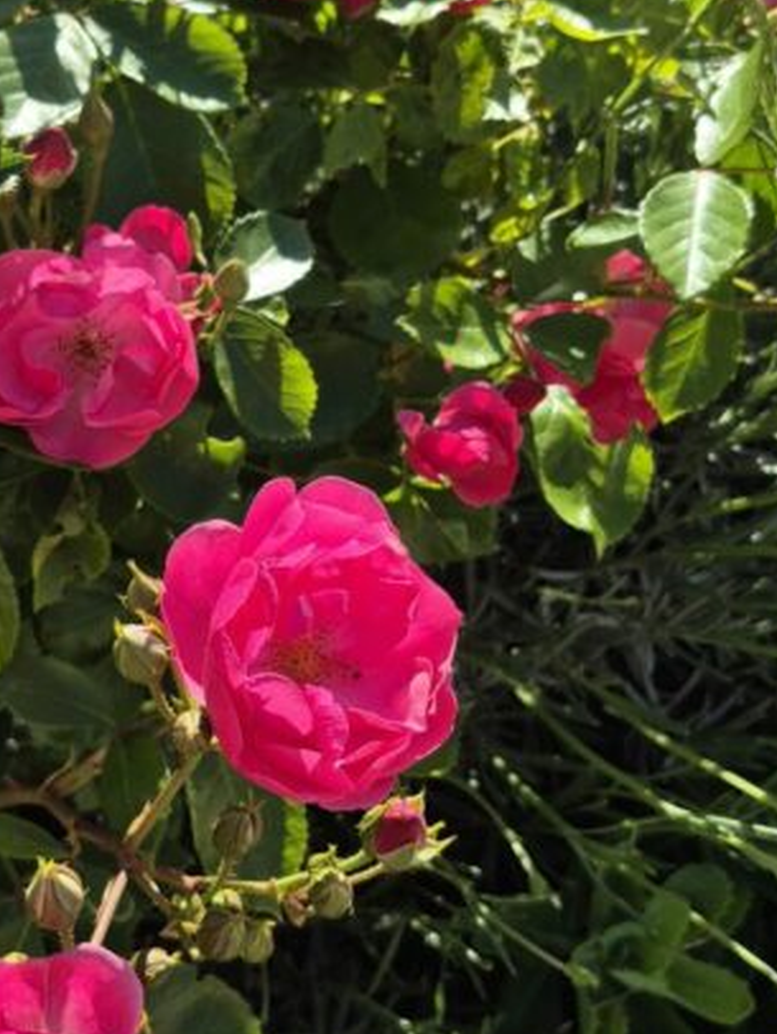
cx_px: 237
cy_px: 372
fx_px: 1734
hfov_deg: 25.1
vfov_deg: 33.0
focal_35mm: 58
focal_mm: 5.4
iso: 25
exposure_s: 1/1312
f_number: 1.8
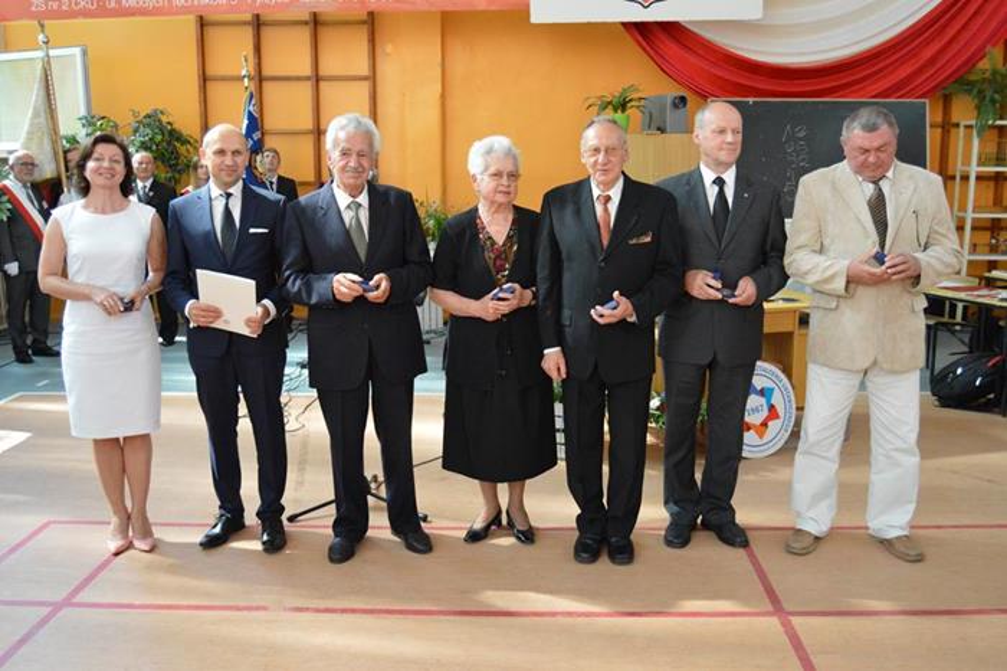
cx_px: 504
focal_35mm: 33
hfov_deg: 57.2
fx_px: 923
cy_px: 336
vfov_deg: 39.9
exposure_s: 1/400
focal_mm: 22
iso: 3200
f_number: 3.5
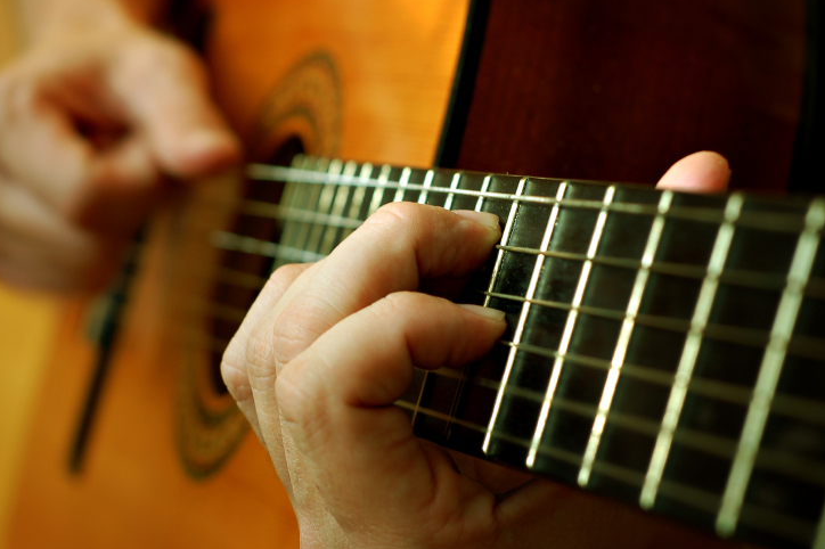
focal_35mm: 88
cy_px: 281
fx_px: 2016
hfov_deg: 23.1
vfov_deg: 15.5
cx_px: 348
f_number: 4
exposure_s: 1/20
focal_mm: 50
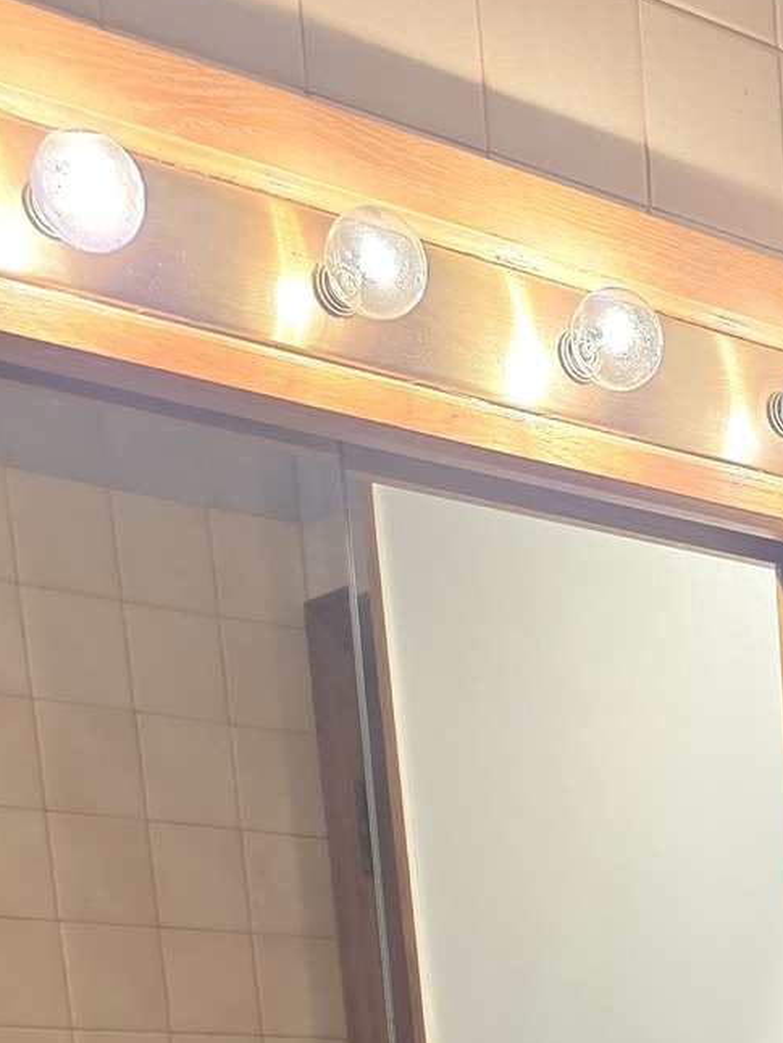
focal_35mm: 82
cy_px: 1710
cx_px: 1053
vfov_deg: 19.6
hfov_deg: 16.8
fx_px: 2471
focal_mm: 6.3
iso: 100
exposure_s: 1/120
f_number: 1.7
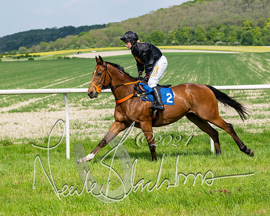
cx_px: 135
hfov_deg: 16.4
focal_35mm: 117
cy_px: 108
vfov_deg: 13.2
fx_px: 936
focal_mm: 104
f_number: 5.6
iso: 200
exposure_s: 1/1600
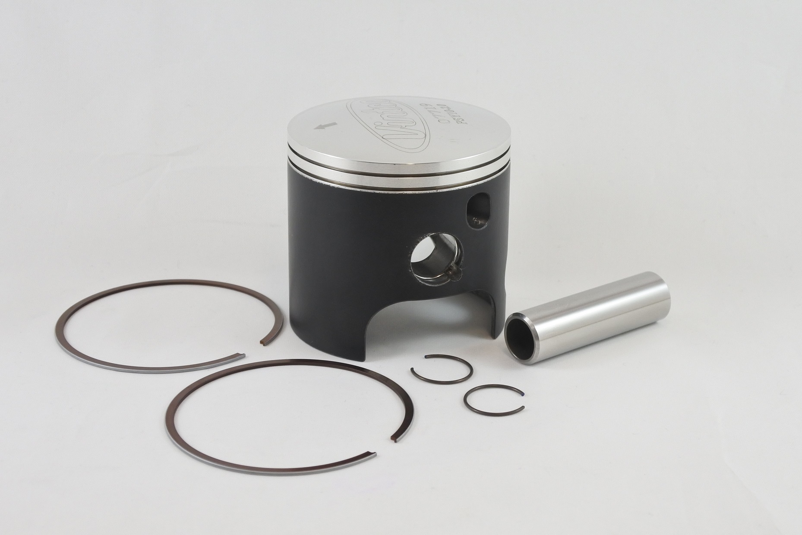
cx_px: 401
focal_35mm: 49
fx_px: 1092
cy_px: 268
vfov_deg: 27.5
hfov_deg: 40.3
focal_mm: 18.4
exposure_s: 1/125
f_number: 4.5
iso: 400
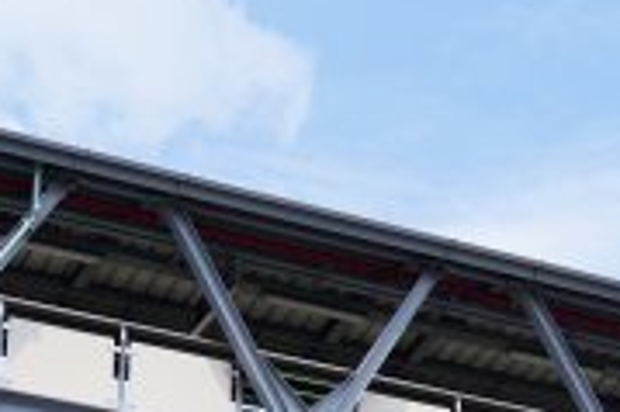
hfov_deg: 14.9
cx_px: 485
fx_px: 2357
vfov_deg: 10.0
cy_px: 350
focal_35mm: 137
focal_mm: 40
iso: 100
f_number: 4
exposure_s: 1/1000
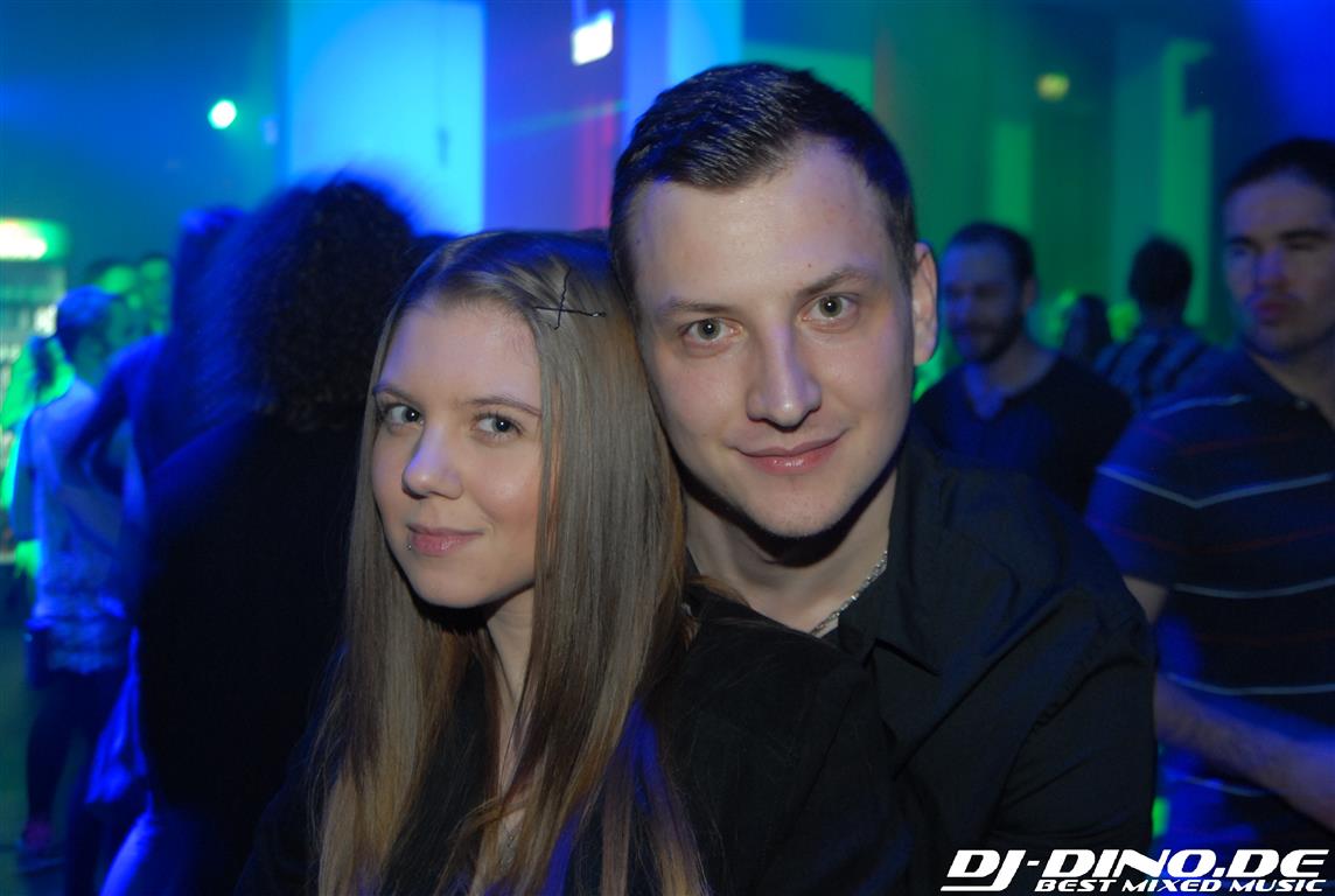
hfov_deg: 44.9
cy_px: 448
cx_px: 668
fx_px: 1616
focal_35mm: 44
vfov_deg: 31.0
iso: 400
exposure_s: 1/6
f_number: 5.6
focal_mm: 29
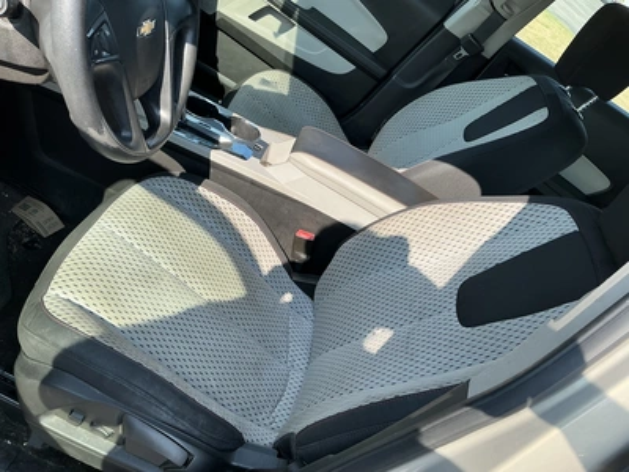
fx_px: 509
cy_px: 236
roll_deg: -39.0
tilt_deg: -36.1
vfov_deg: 49.7
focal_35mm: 28
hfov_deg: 63.4
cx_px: 314
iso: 25
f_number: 1.8
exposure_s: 1/534
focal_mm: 3
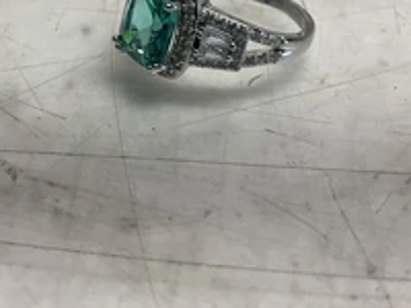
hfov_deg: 33.1
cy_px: 18
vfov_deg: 24.4
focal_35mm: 58
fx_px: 689
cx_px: 169
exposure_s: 1/120
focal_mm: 3
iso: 40
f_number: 1.8
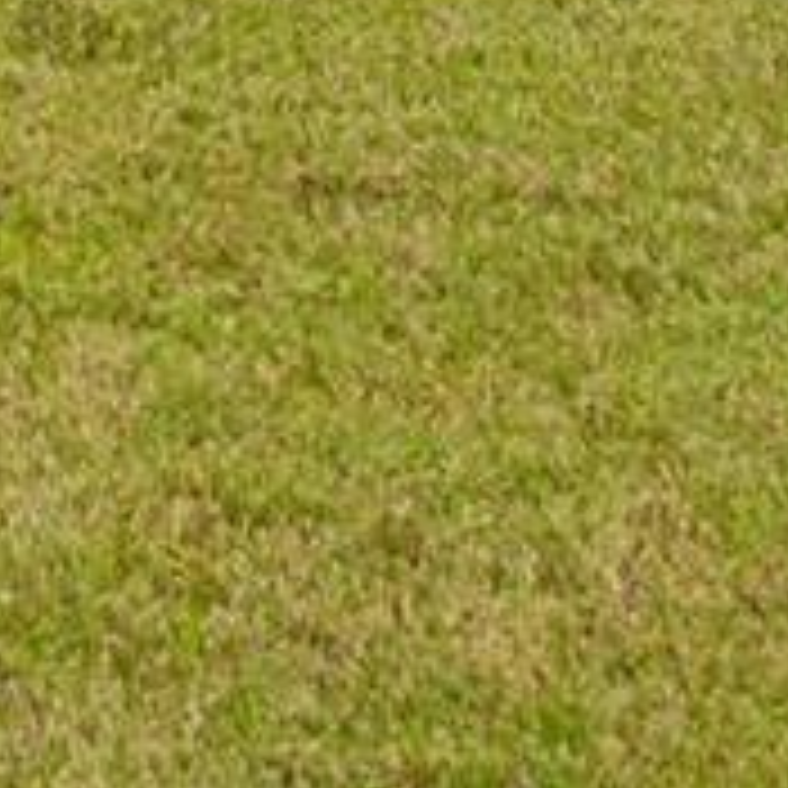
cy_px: -2254
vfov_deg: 6.2
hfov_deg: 6.9
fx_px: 6155
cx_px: -1180
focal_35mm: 239
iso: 200
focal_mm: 24
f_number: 8
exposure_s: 1/400
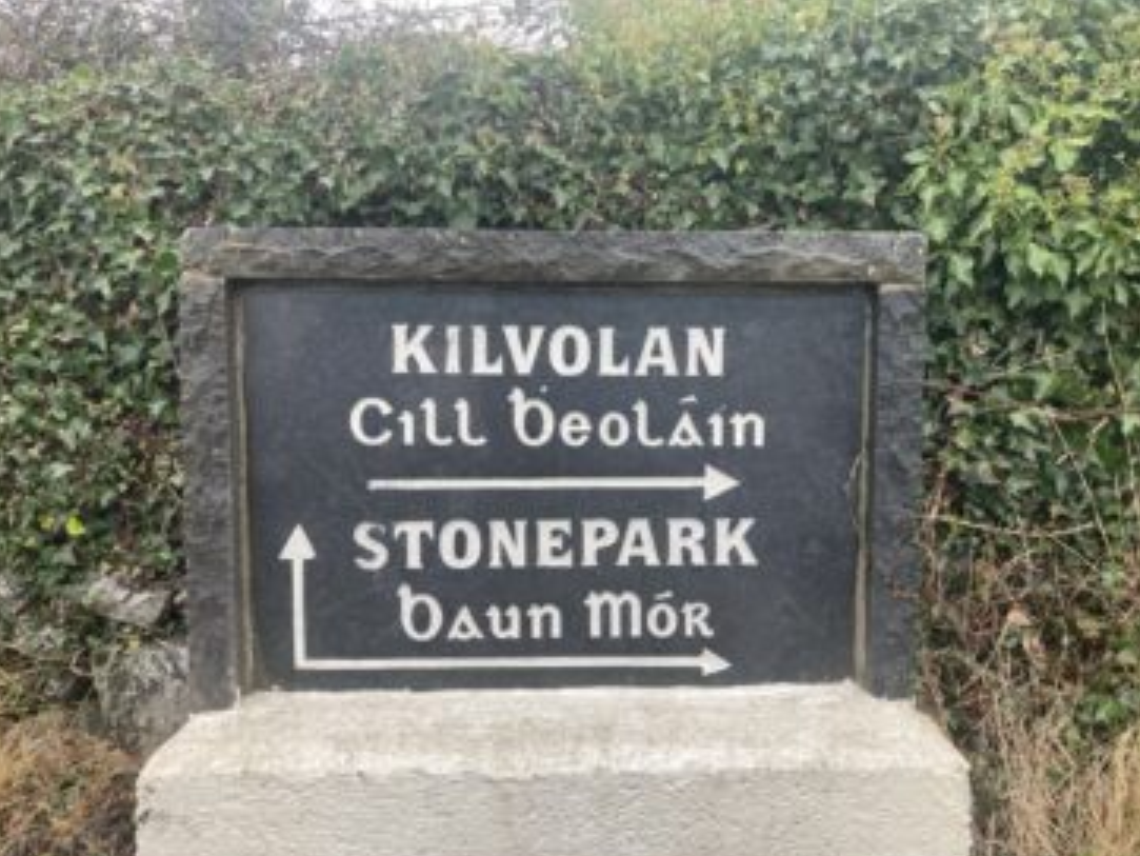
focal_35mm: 29
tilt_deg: -3.4
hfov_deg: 61.6
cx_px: 578
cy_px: 437
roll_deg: +0.0
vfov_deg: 48.3
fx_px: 955
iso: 80
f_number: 1.8
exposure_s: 1/101
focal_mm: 3.99
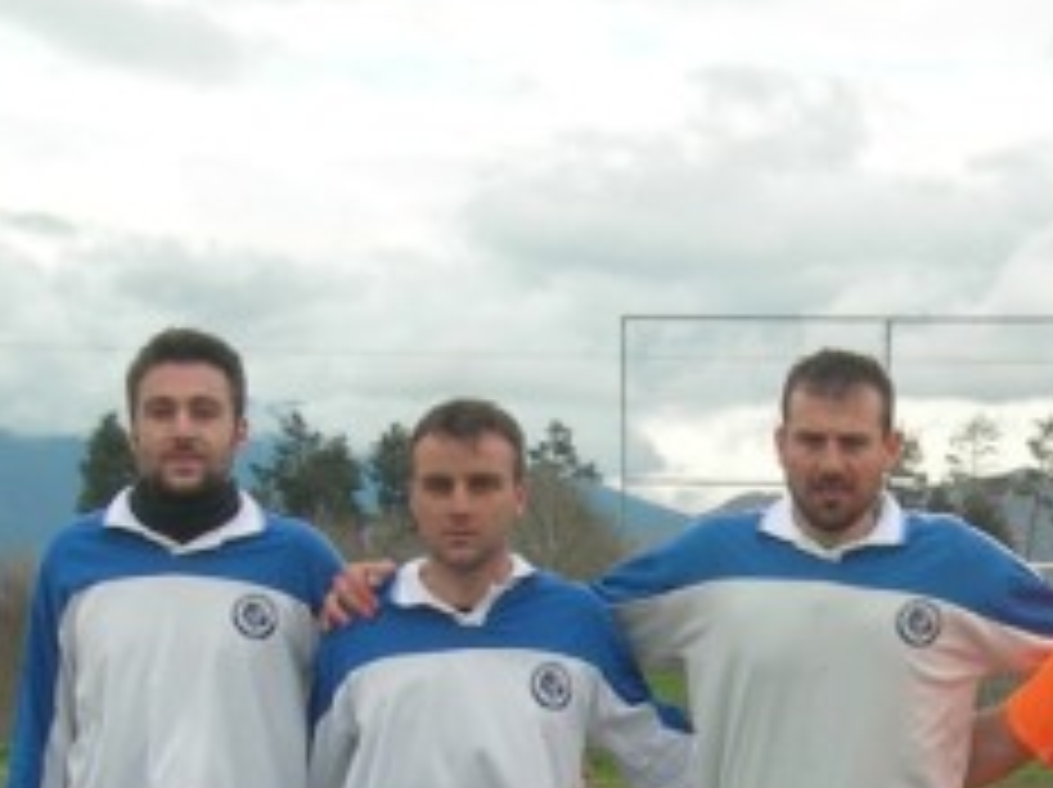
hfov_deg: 13.6
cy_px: 955
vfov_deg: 10.1
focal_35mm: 144
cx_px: 873
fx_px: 4376
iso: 50
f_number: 5.4
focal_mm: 10.6
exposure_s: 1/123
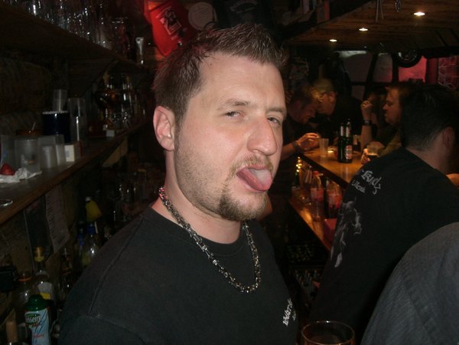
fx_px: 504
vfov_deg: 37.7
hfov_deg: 49.0
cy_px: 172
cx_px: 230
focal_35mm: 38
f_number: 2.7
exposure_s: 1/60
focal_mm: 6.2
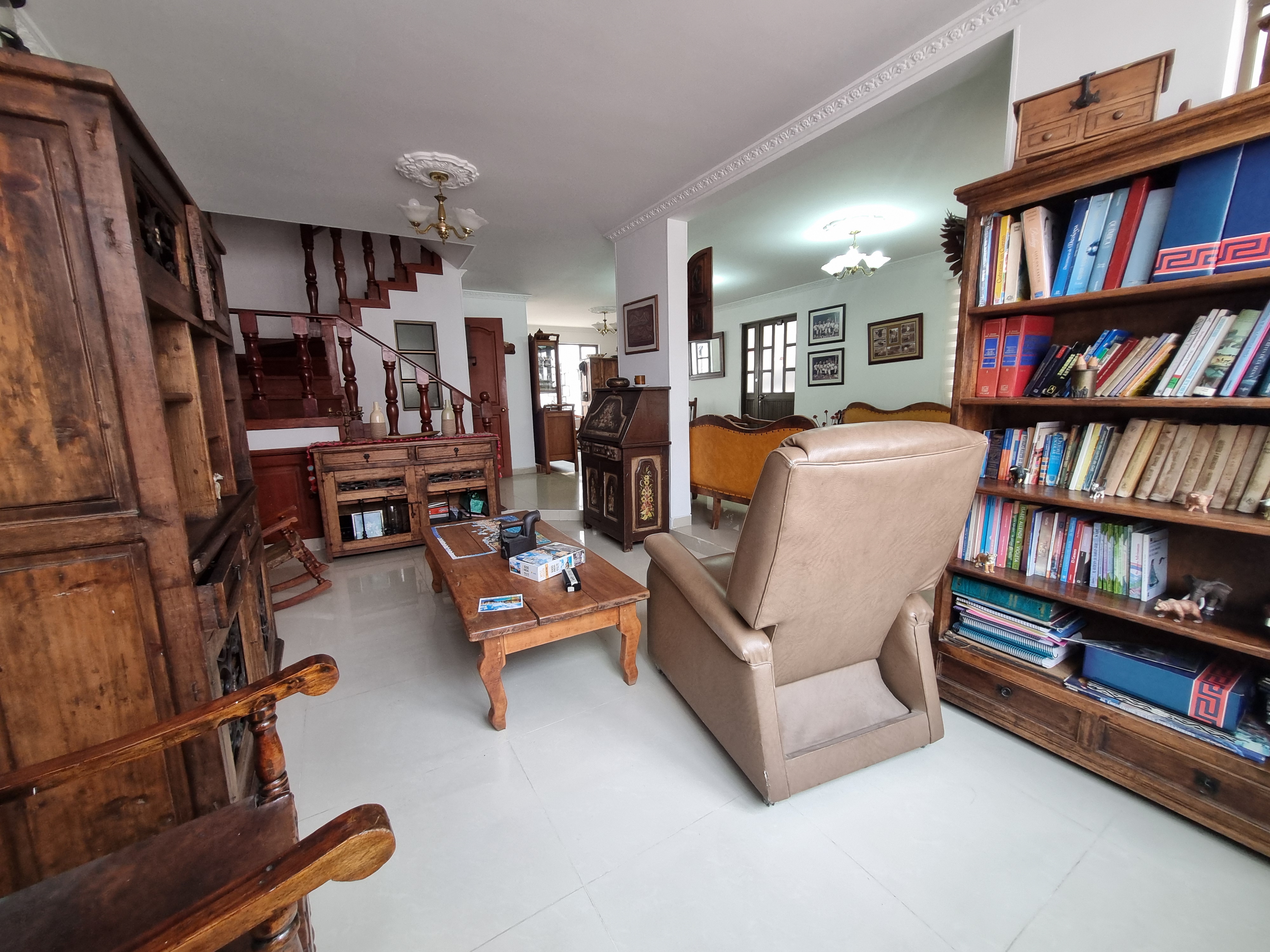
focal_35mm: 13
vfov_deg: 89.9
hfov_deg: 106.2
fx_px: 477
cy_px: 476
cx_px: 635
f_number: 2.2
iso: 160
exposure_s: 1/60
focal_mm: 1.74
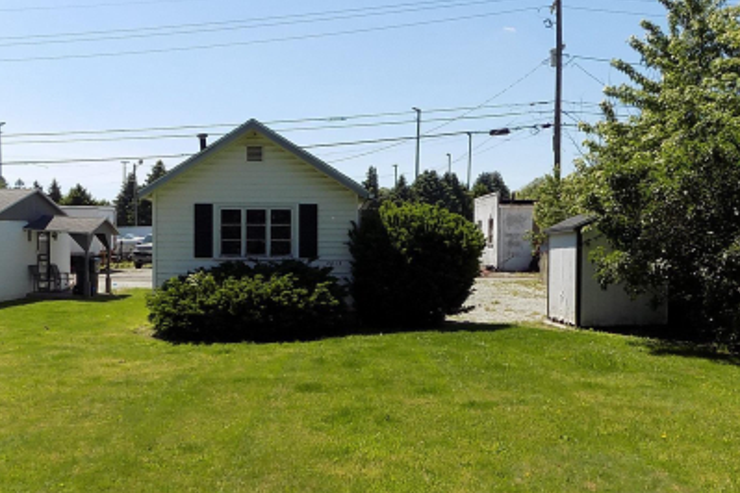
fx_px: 822
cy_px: 278
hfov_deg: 48.5
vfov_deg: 33.4
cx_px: 372
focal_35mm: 40
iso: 80
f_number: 3.1
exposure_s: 1/1000
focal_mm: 4
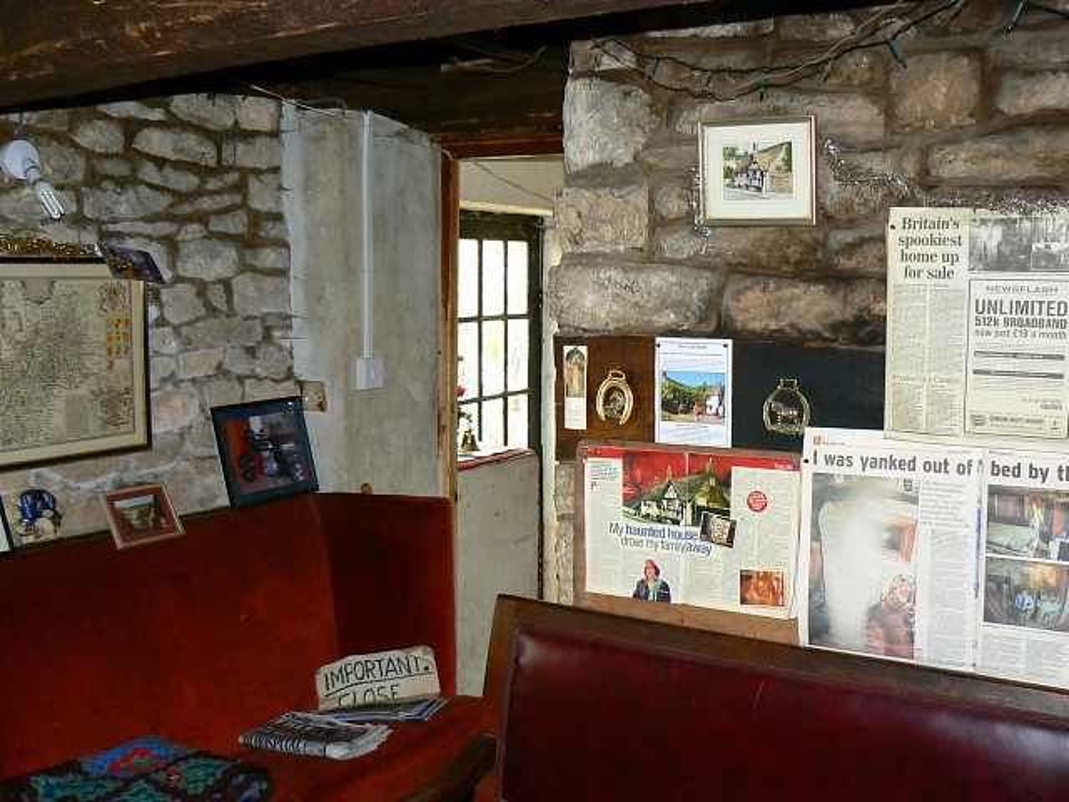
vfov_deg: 39.7
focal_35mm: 36
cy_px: 401
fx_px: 1112
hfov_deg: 51.4
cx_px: 534
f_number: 2.8
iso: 100
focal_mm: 6
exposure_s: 1/30
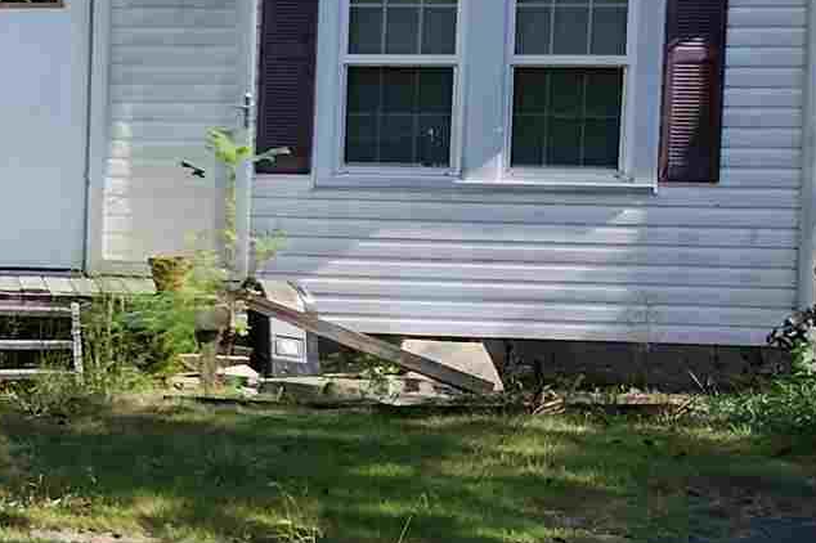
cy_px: 167
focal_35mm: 116
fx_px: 2628
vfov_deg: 11.8
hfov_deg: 14.2
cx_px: -918
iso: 20
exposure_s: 1/947
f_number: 1.8
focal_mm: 5.4
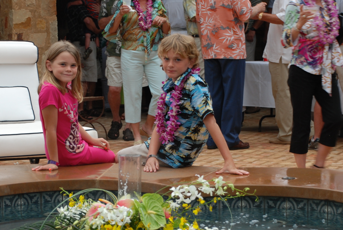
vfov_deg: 10.8
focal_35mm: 127
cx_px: 146
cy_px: 149
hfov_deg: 16.1
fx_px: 1211
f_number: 4.8
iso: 200
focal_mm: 48
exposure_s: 1/100
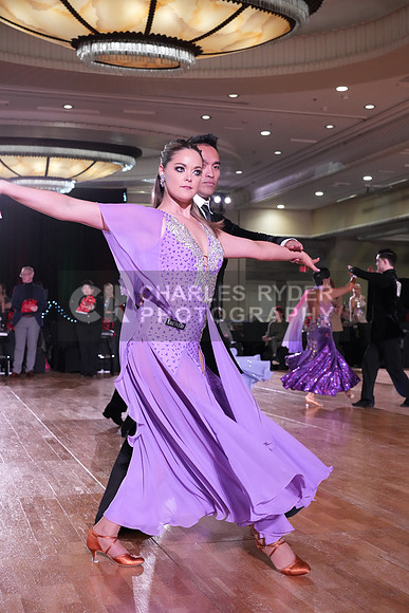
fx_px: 783
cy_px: 306
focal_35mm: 46
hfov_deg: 29.3
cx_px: 204
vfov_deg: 42.7
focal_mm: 46
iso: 5000
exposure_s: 1/320
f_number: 5.6
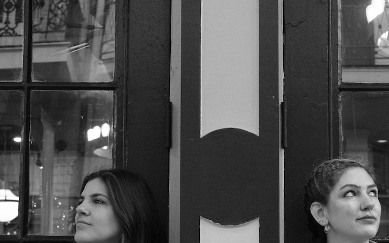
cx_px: 230
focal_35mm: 96
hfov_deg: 21.6
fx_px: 1018
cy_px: 193
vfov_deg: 13.6
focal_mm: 35
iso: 640
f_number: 5.6
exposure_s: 1/52
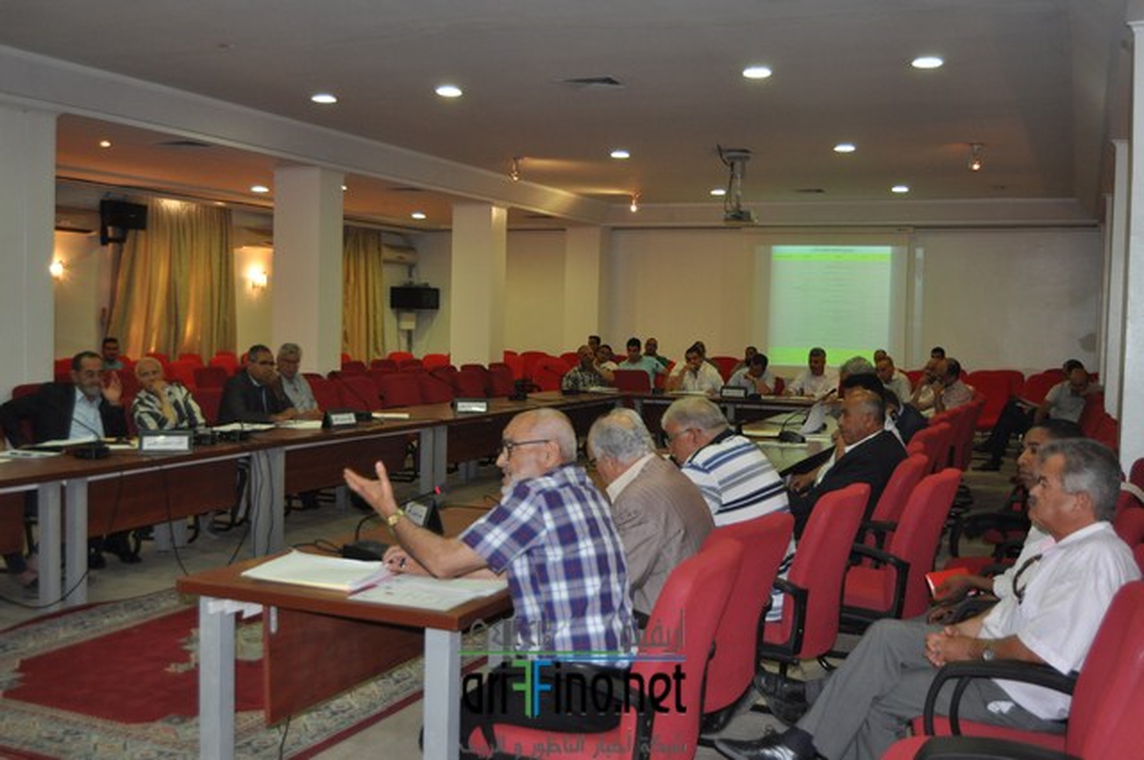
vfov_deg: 34.1
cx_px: 572
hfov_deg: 49.6
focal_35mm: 39
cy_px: 380
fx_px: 1238
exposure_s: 1/60
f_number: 4
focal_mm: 26
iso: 800
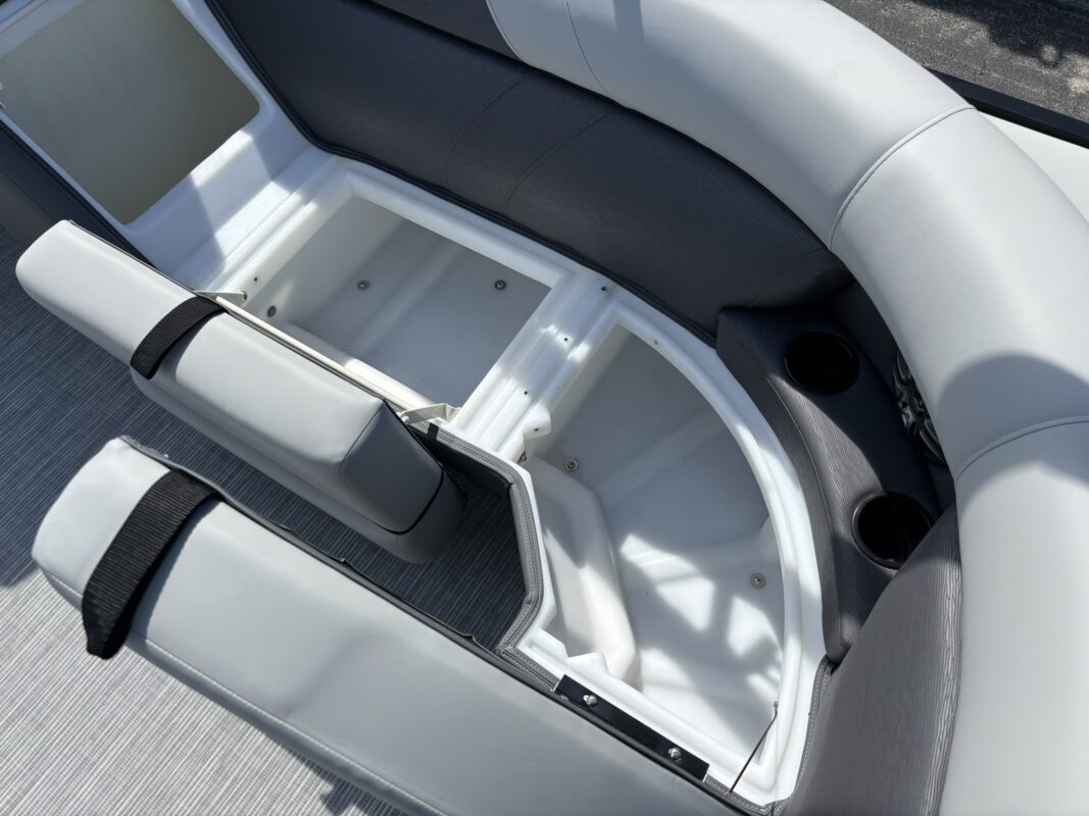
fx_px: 818
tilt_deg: -56.3
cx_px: 544
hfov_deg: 67.3
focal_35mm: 26
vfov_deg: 53.1
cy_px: 408
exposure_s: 1/3021
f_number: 1.6
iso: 50
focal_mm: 5.96
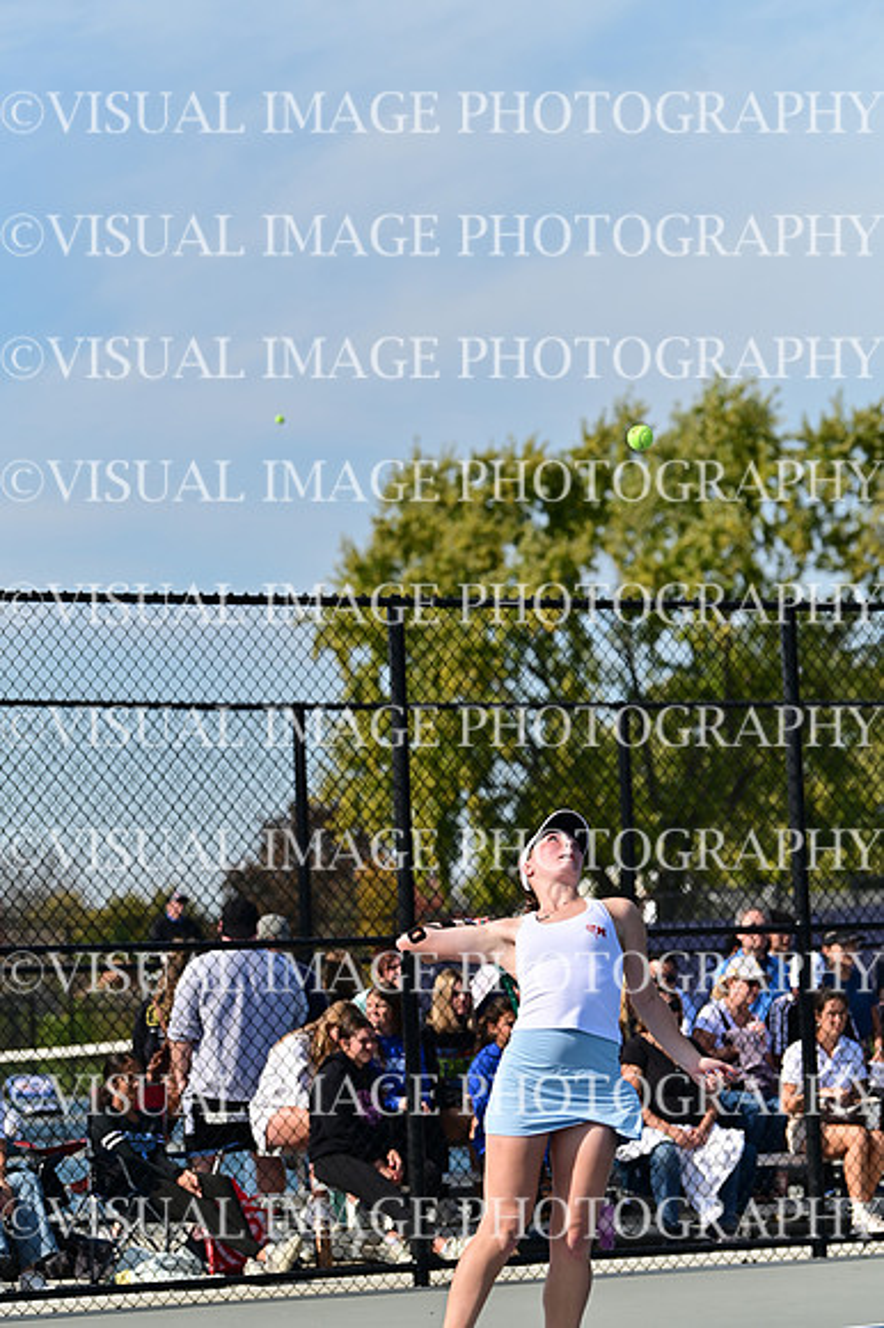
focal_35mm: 112
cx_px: 442
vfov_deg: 18.3
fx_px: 4130
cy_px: 664
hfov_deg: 12.2
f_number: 4
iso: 160
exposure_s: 1/2500
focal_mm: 112
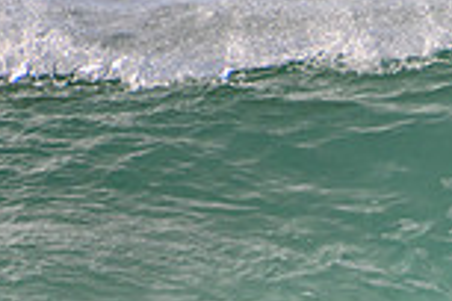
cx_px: 800
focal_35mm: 2079
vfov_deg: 0.7
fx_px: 26101
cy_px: 263
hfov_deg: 1.0
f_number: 5.6
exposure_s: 1/2000
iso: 160
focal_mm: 400
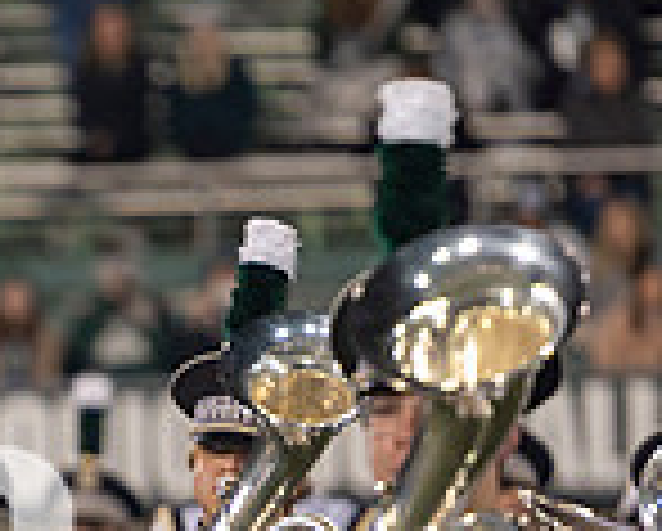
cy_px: 657
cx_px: -266
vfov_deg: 2.1
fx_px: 14498
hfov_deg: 2.6
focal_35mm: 739
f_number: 2.8
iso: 1000
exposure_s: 1/500
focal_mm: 200
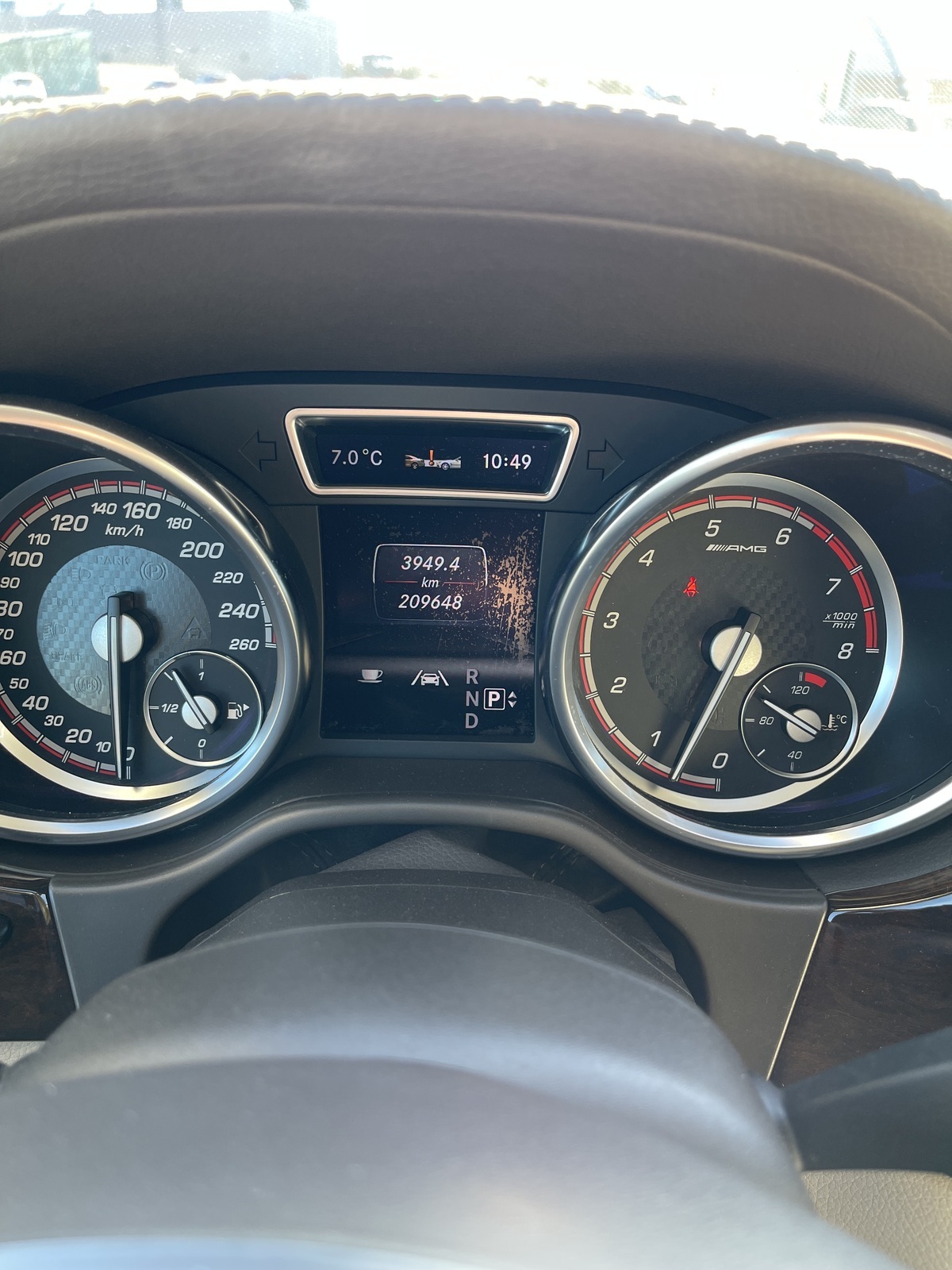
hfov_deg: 54.9
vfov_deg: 69.4
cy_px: 635
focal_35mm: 25
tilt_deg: -30.5
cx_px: 476
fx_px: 917
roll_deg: -2.7
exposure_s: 1/121
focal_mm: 5.1
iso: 80
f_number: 1.6
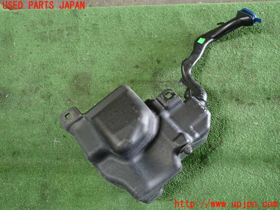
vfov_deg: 46.8
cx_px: 140
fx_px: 243
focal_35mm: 30
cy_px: 105
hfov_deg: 60.0
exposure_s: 1/30
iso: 320
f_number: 2.3
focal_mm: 5.4
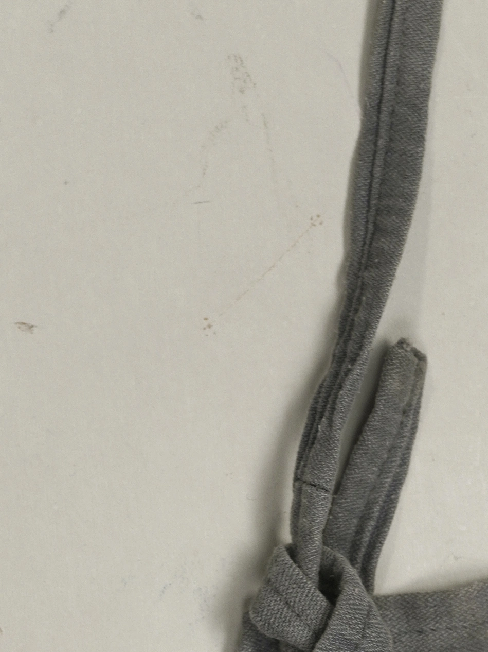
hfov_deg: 14.0
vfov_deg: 18.1
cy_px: 688
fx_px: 1974
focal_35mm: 105
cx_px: 354
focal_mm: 32
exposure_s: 1/100
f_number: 5.6
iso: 400
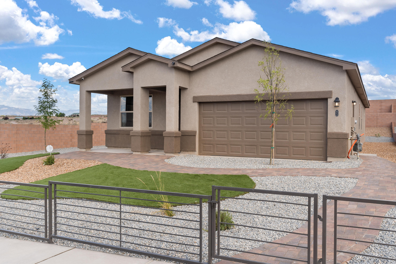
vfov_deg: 41.1
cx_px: 198
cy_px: 132
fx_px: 352
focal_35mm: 32
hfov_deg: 58.7
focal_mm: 32
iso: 160
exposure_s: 1/160
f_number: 9
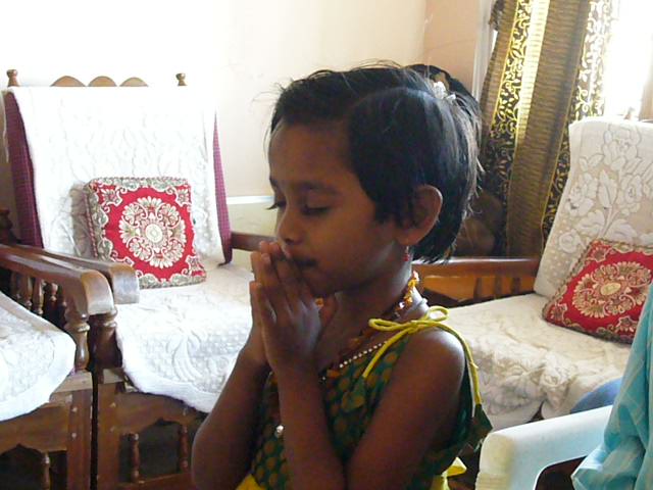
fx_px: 1188
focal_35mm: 63
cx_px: 326
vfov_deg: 23.3
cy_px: 245
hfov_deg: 30.7
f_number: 4.1
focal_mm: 10.3
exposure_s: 1/30
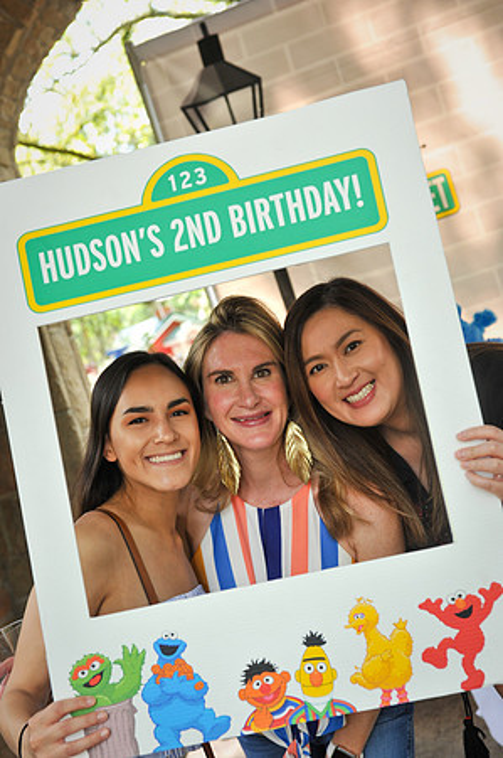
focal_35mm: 52
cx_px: 252
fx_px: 1092
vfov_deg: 38.2
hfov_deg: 25.9
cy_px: 379
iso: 640
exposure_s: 1/160
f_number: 5.6
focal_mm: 52
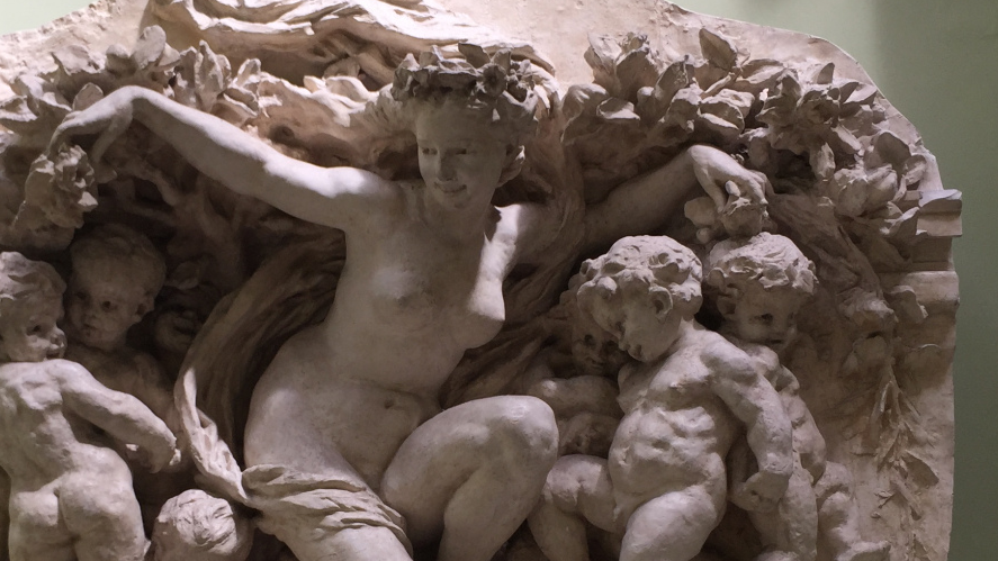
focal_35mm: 57
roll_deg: -0.6
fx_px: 1508
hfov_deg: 36.5
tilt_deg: +11.6
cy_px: 408
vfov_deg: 20.9
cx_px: 402
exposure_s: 1/608
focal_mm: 4.15
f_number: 2.2
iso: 32
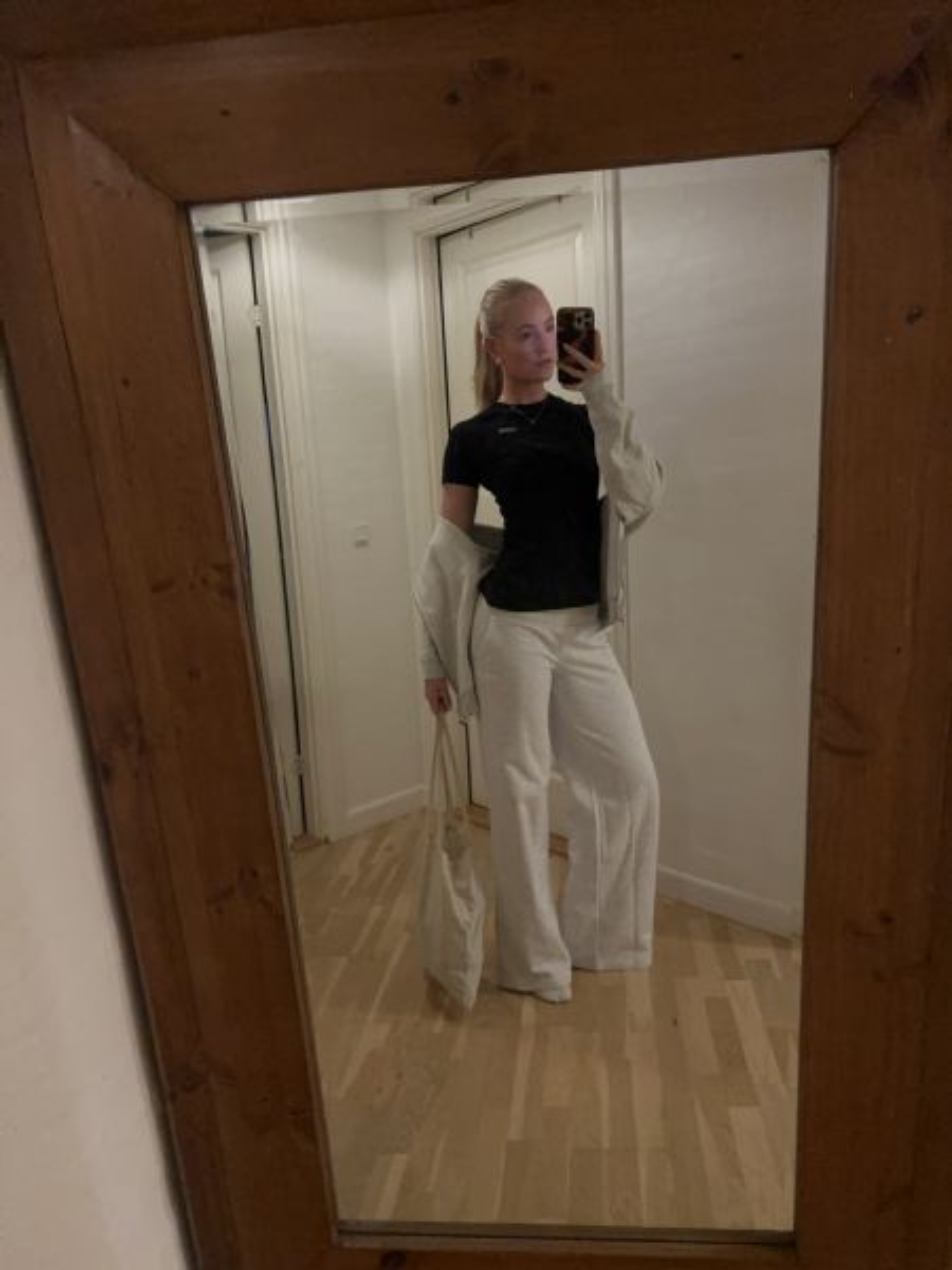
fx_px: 953
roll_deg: +4.8
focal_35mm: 26
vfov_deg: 67.3
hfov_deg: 53.1
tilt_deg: -24.0
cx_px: 476
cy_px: 635
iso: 640
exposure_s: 1/25
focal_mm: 5.7
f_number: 1.5
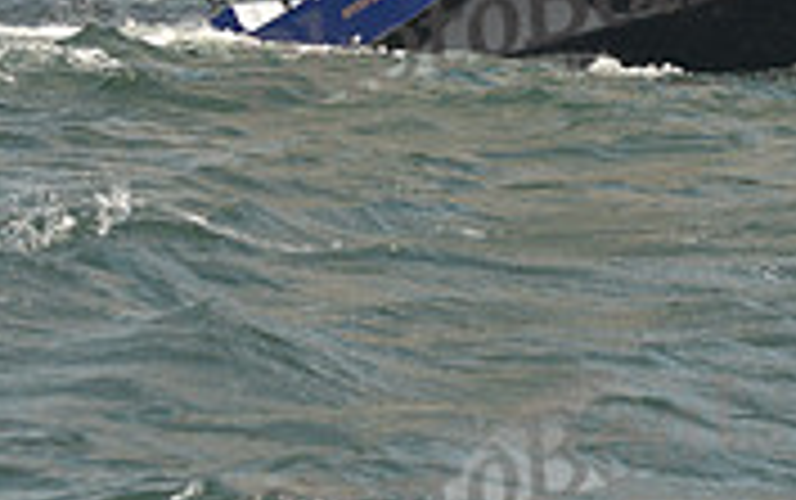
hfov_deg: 8.8
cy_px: -291
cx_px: 1106
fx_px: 5081
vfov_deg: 5.6
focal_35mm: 234
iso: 250
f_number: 6.3
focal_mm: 70
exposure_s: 1/640
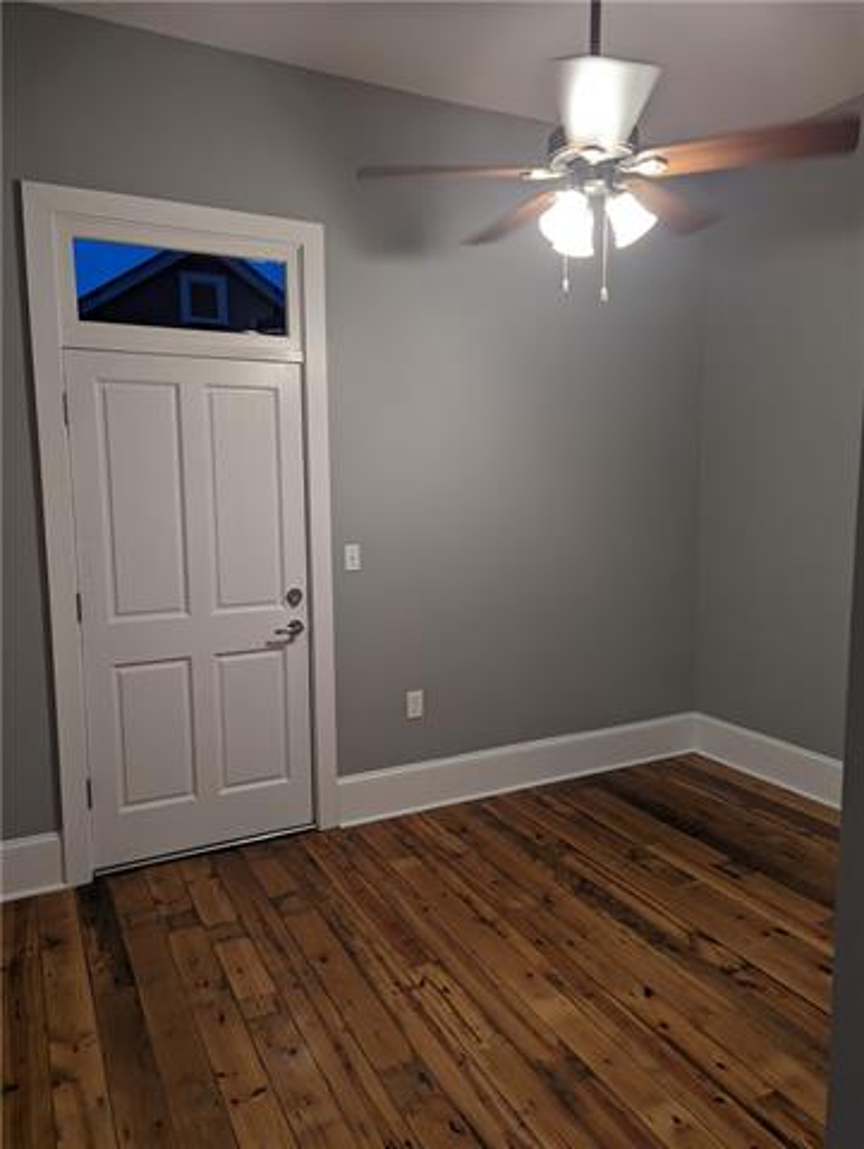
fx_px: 797
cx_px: 432
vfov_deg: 71.5
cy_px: 574
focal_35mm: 24
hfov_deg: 56.9
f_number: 1.85
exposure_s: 1/120
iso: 444
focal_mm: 6.81
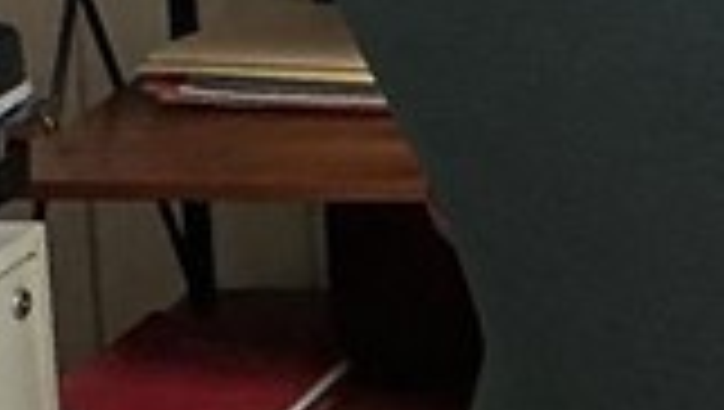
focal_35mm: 201
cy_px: -347
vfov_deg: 5.9
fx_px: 3863
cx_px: 1497
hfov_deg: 9.9
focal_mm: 3
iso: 100
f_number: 1.8
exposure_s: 1/60
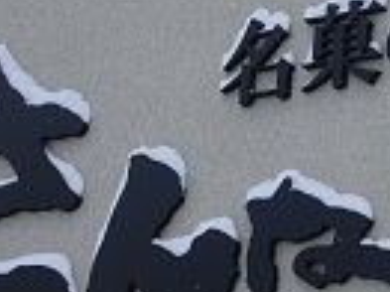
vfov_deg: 7.5
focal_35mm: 198
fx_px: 2229
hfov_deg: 9.9
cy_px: 86
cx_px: 461
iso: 80
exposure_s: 1/250
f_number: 4.5
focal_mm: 9.18
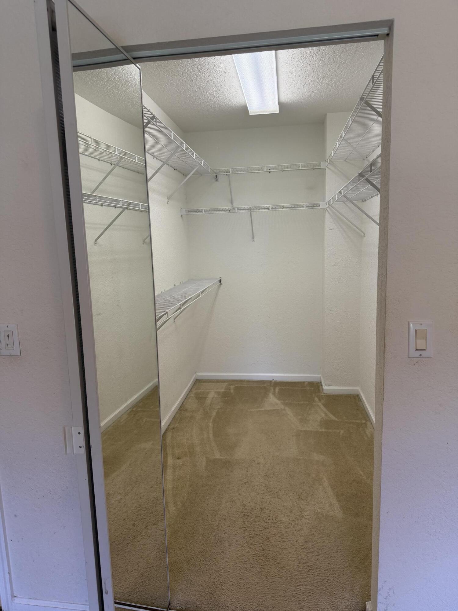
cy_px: 306
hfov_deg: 56.8
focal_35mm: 24
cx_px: 229
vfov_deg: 71.6
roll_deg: +2.6
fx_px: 423
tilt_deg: -9.0
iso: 160
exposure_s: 1/120
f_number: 1.78
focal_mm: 6.76
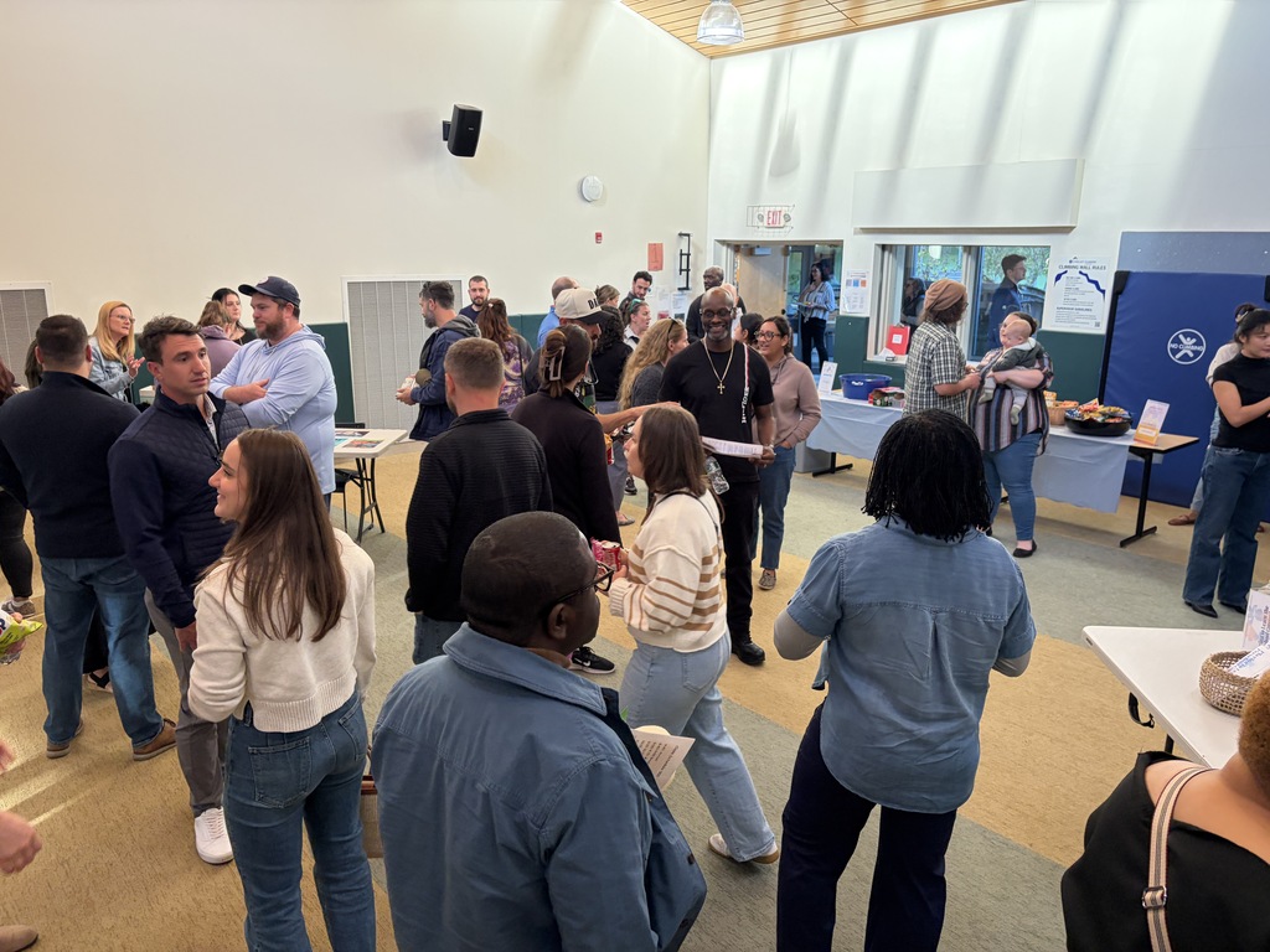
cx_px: 635
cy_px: 476
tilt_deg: -12.1
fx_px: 954
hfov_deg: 67.3
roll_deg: -0.1
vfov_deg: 53.1
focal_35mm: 26
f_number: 1.6
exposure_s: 1/120
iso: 160
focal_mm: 5.96
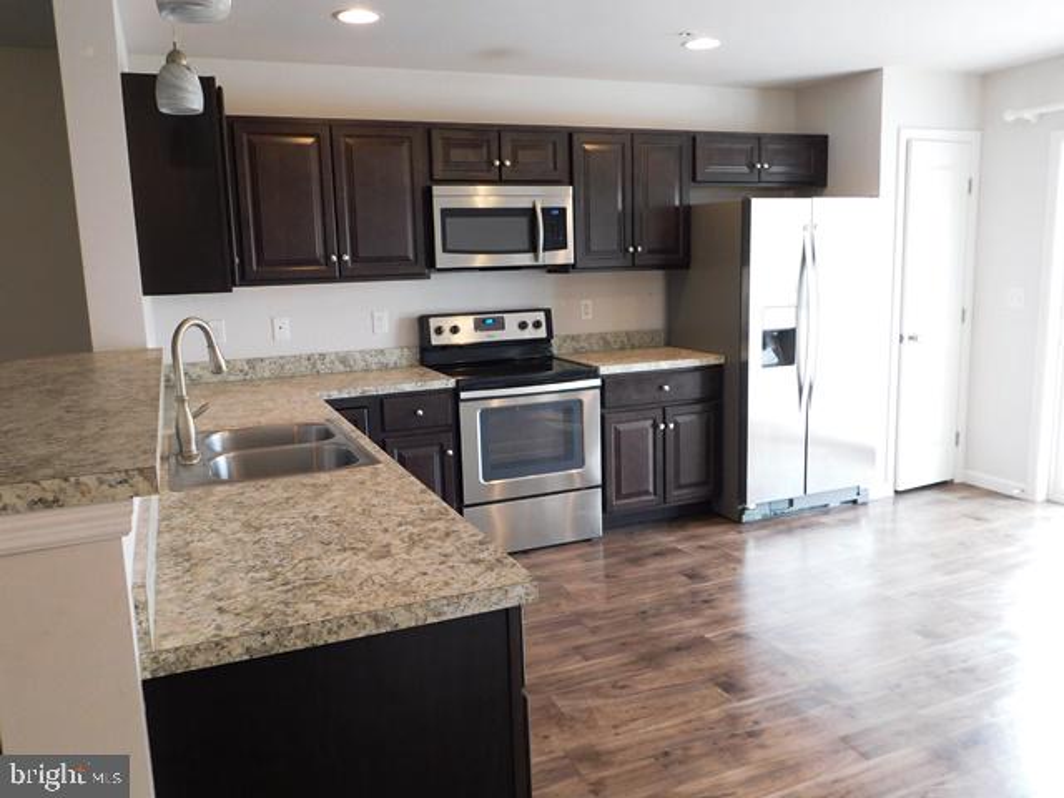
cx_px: 532
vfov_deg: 49.7
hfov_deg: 63.4
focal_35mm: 28
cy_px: 399
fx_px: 861
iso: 200
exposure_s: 1/30
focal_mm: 4.9
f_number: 3.2
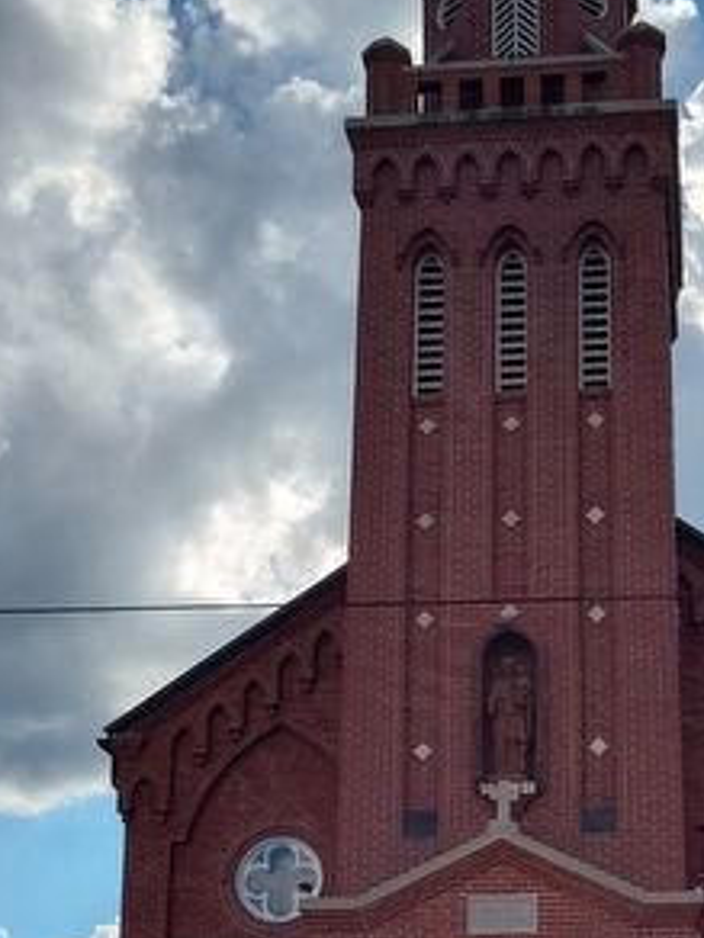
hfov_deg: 22.9
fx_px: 1708
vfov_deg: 29.6
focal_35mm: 63
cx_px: 566
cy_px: 822
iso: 100
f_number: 1.8
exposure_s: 1/3999
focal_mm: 5.56
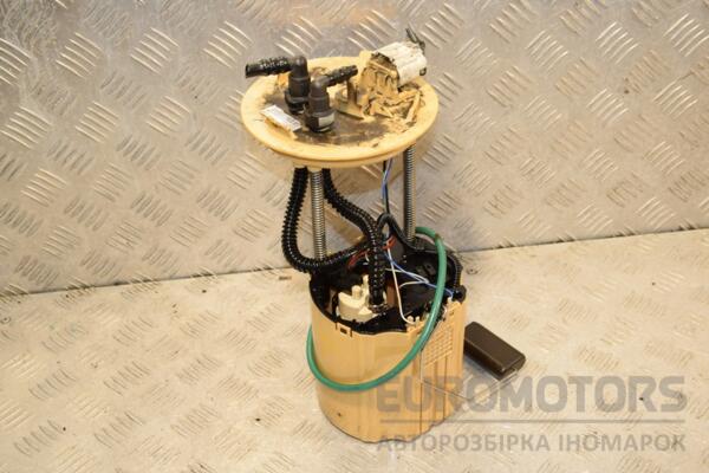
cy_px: 236
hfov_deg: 38.9
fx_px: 1004
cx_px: 354
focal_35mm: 51
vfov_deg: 26.5
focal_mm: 34
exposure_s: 1/200
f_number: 8
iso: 800
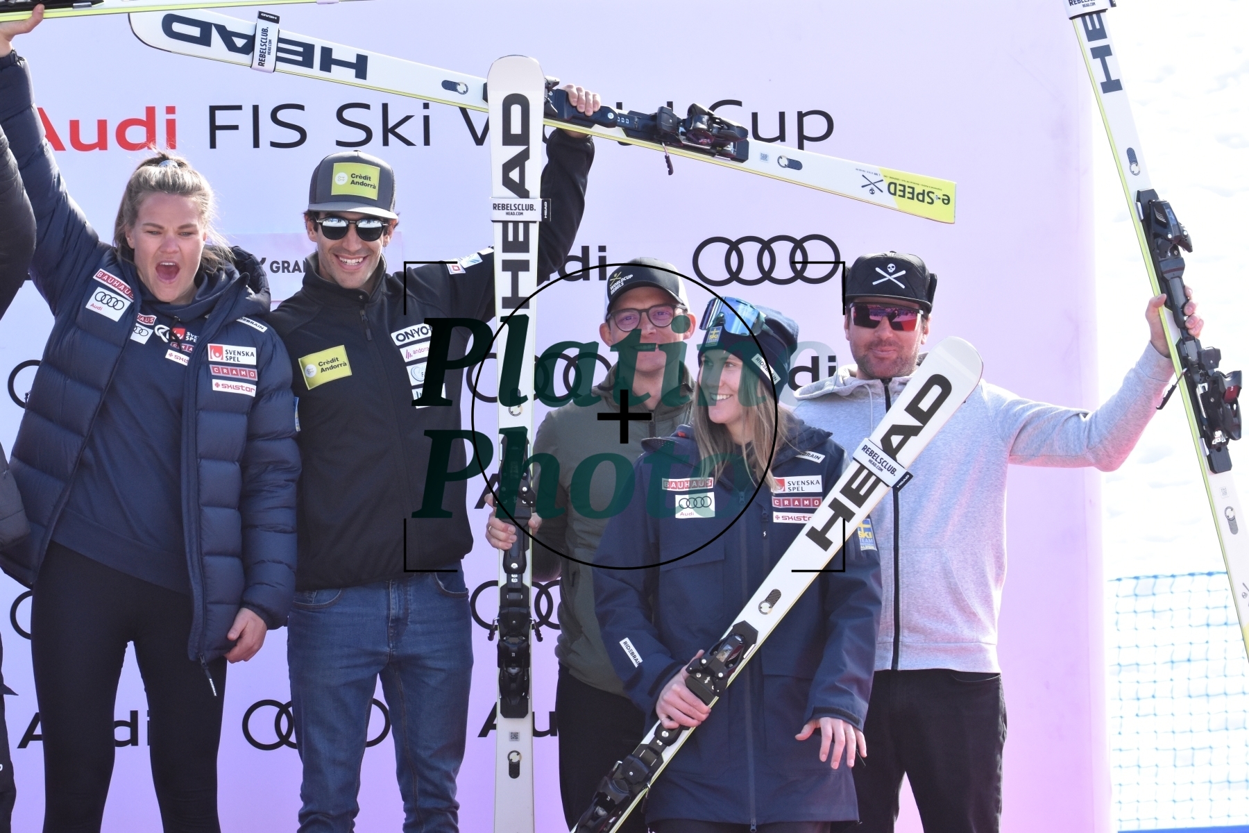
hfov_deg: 9.1
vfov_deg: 6.1
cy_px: 416
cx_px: 624
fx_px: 7806
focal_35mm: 225
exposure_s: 1/1000
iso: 2000
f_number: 8
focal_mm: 150
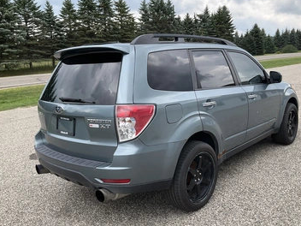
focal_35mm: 33
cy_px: 122
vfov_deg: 42.9
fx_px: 287
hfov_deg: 55.3
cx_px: 161
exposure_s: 1/478
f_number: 1.8
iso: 25
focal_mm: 3
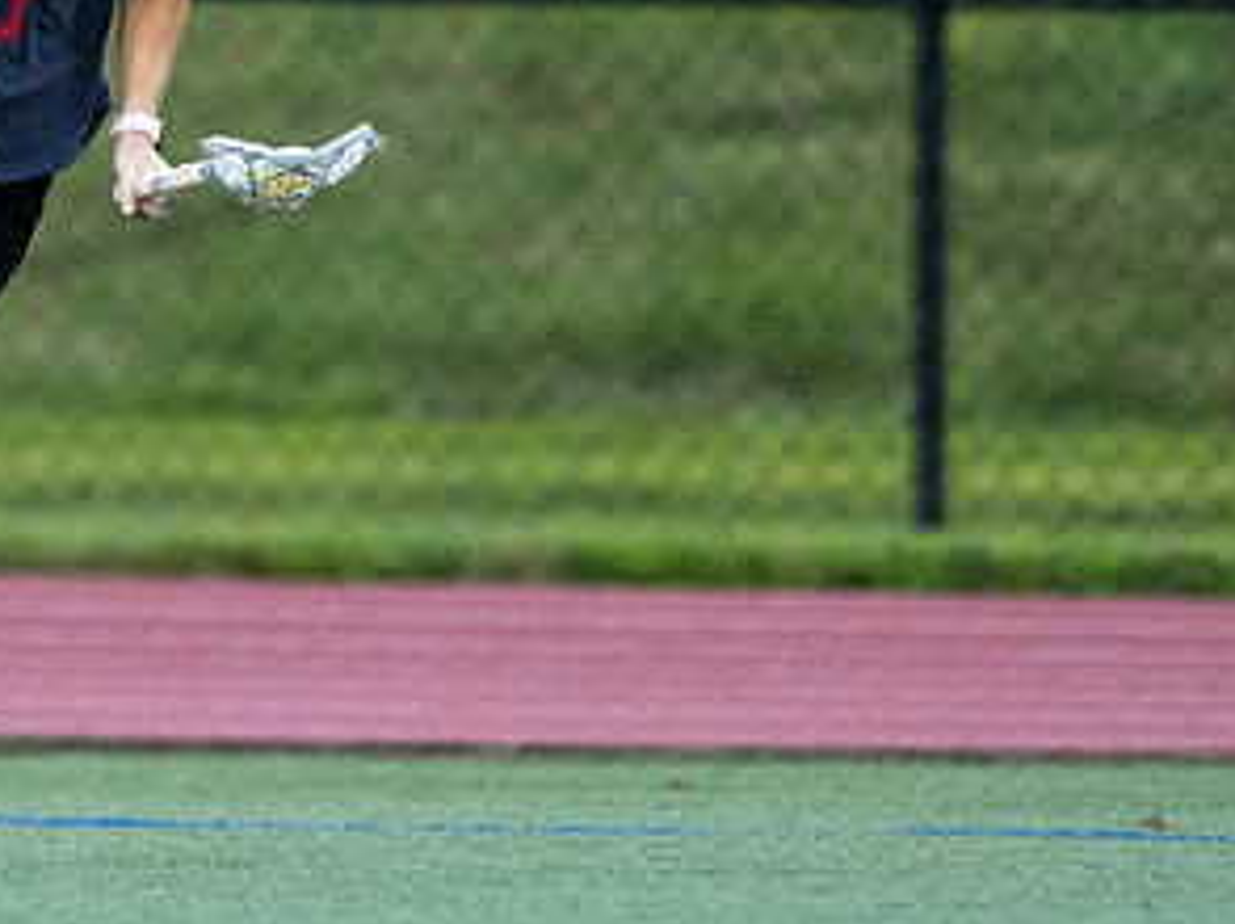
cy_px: -91
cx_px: 223
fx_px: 53187
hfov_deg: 1.3
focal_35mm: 1492
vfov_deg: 1.0
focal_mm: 400
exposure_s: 1/1000
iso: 2800
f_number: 2.8
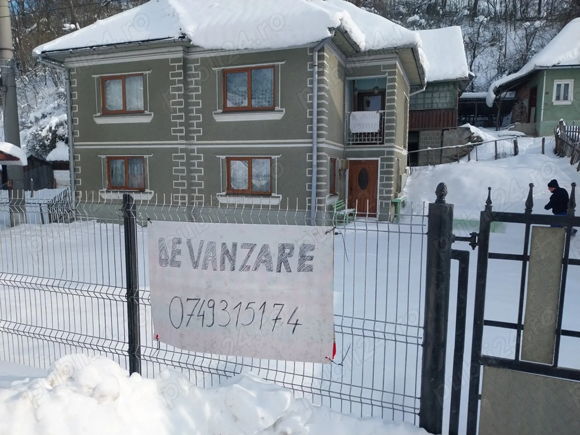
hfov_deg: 67.3
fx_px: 436
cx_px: 290
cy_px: 218
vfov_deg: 53.1
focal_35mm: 26
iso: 25
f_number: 1.8
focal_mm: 4
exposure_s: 1/890
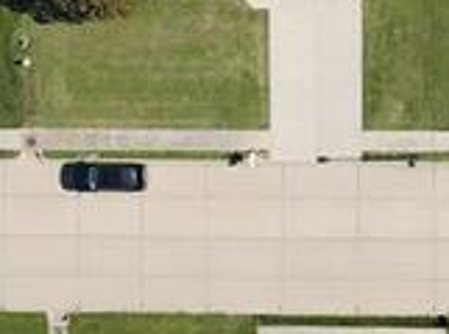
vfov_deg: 9.5
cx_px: 527
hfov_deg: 12.6
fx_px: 1980
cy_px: -56
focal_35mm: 153
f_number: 2.8
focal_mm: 4.5
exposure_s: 1/400
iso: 100
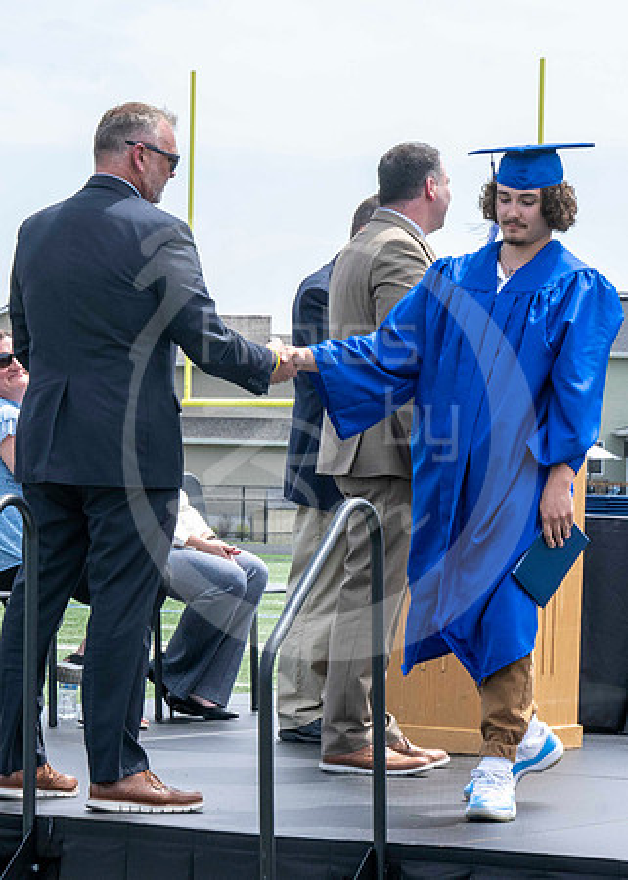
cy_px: 272
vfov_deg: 12.5
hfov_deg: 8.9
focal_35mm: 161
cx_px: 159
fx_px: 4016
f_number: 13
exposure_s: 1/250
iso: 200
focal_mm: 70
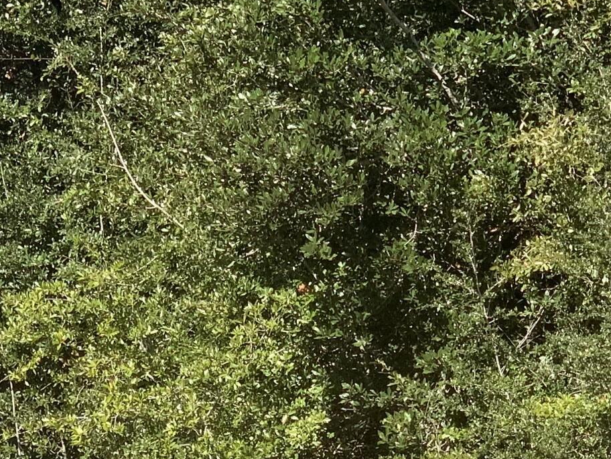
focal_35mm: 171
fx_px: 3018
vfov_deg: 8.6
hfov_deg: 11.5
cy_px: 499
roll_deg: -2.8
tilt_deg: -0.2
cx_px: 211
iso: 16
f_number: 2.4
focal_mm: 6
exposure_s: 1/749
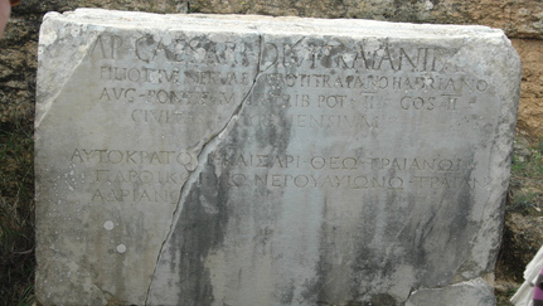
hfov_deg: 32.8
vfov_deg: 18.8
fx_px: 922
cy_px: 167
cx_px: 273
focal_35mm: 64
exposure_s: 1/400
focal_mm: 40
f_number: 10
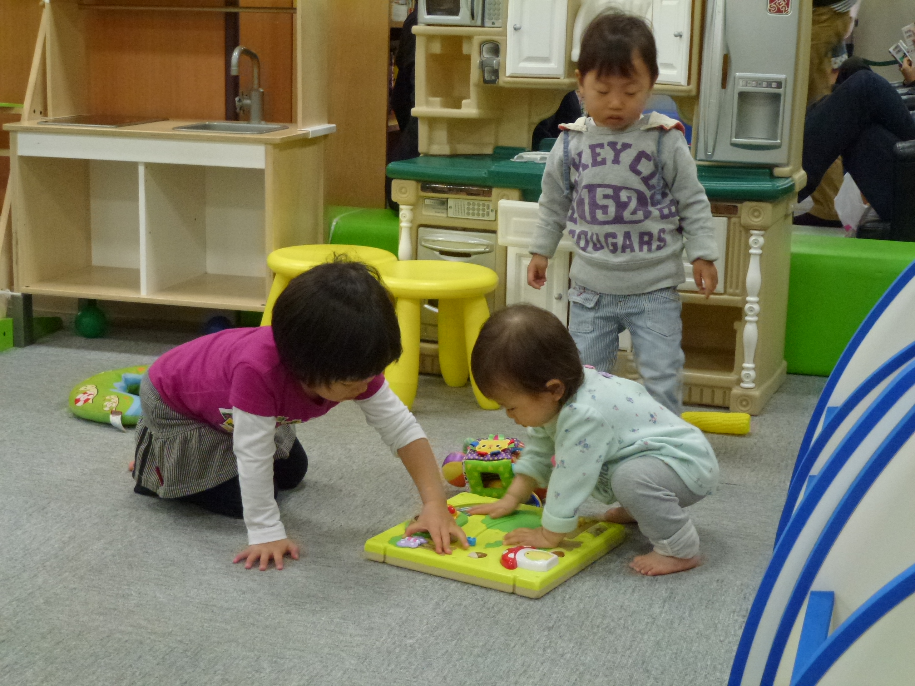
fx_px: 1507
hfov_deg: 33.8
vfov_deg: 25.7
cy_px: 343
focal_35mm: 57
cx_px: 458
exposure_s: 1/60
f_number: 4.4
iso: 500
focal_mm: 10.1
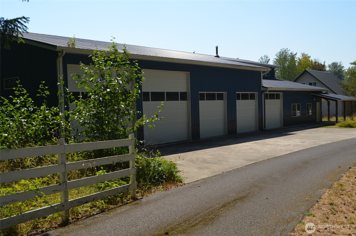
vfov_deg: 36.7
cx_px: 178
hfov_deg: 53.2
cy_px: 118
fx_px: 355
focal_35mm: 36
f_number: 11
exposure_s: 1/200
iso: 100
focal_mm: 24
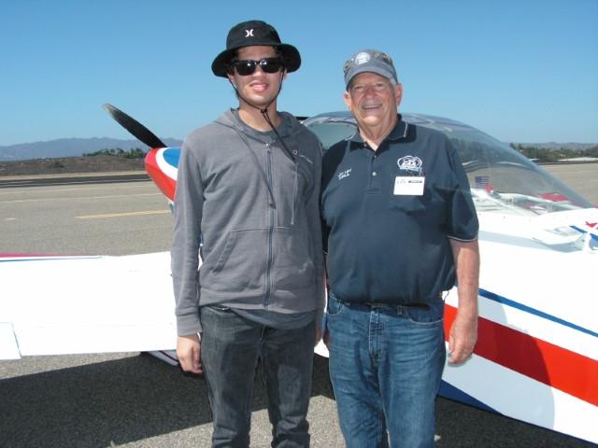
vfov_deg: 39.7
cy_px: 224
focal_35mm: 36
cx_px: 299
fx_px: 622
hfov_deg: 51.4
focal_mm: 6
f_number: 3.2
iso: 50
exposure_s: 1/800
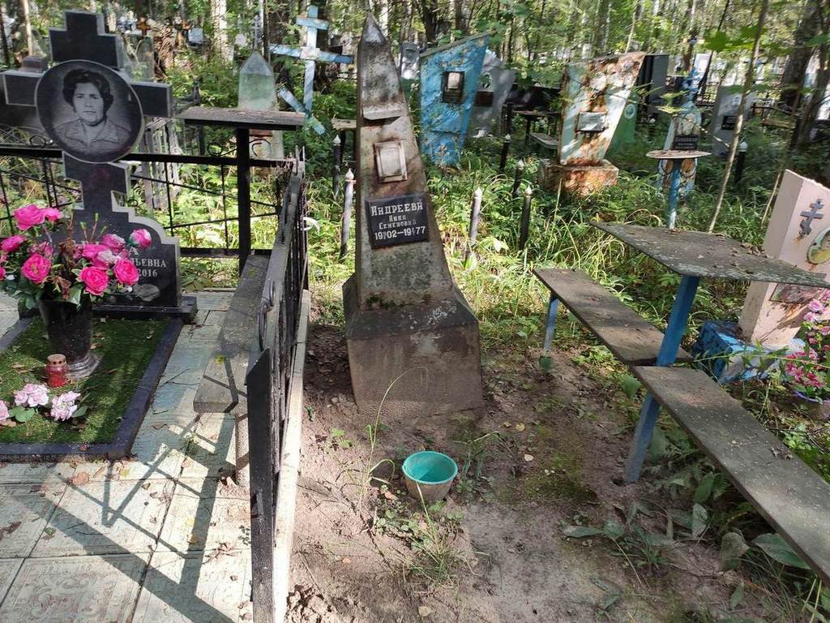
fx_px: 623
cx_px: 415
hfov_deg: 67.3
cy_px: 312
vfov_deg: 53.1
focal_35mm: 26
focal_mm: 4.77
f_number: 1.75
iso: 126
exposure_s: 1/120
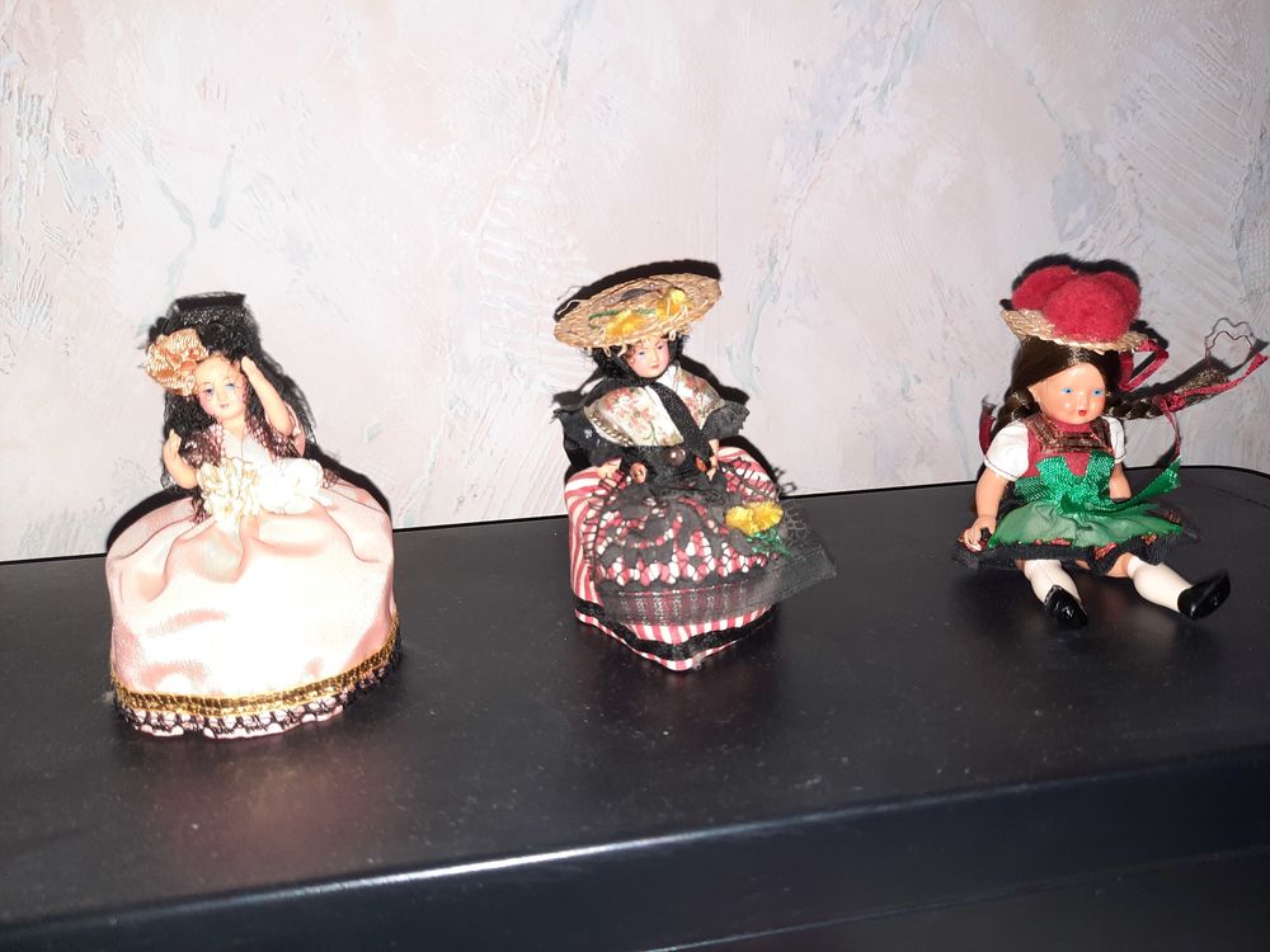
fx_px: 917
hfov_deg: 69.4
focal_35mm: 25
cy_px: 476
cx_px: 635
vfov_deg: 54.9
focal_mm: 4.6
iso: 80
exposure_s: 1/50
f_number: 2
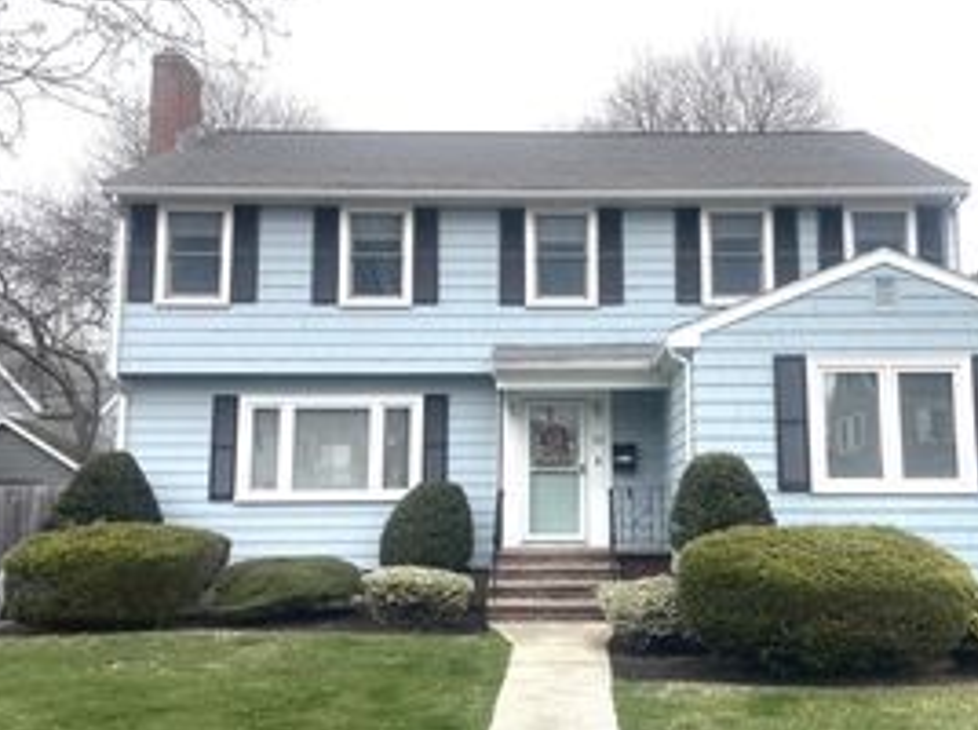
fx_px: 959
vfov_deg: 41.6
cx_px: 580
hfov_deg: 53.7
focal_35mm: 34
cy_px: 398
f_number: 1.6
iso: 32
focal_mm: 4.2
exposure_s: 1/427
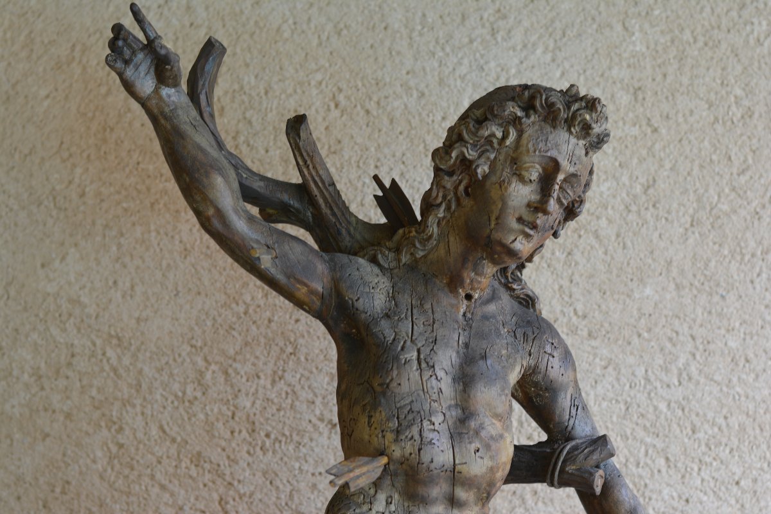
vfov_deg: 18.2
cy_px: 257
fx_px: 1606
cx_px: 386
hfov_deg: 27.0
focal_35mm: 75
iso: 100
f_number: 3.2
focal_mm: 50
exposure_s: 1/40
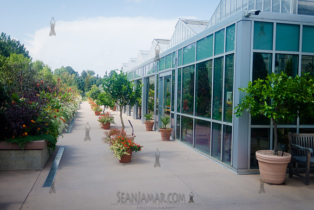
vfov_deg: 37.9
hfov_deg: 54.4
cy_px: 105
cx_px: 157
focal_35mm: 35
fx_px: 305
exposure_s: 1/1000
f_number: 2.5
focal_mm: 35
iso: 100
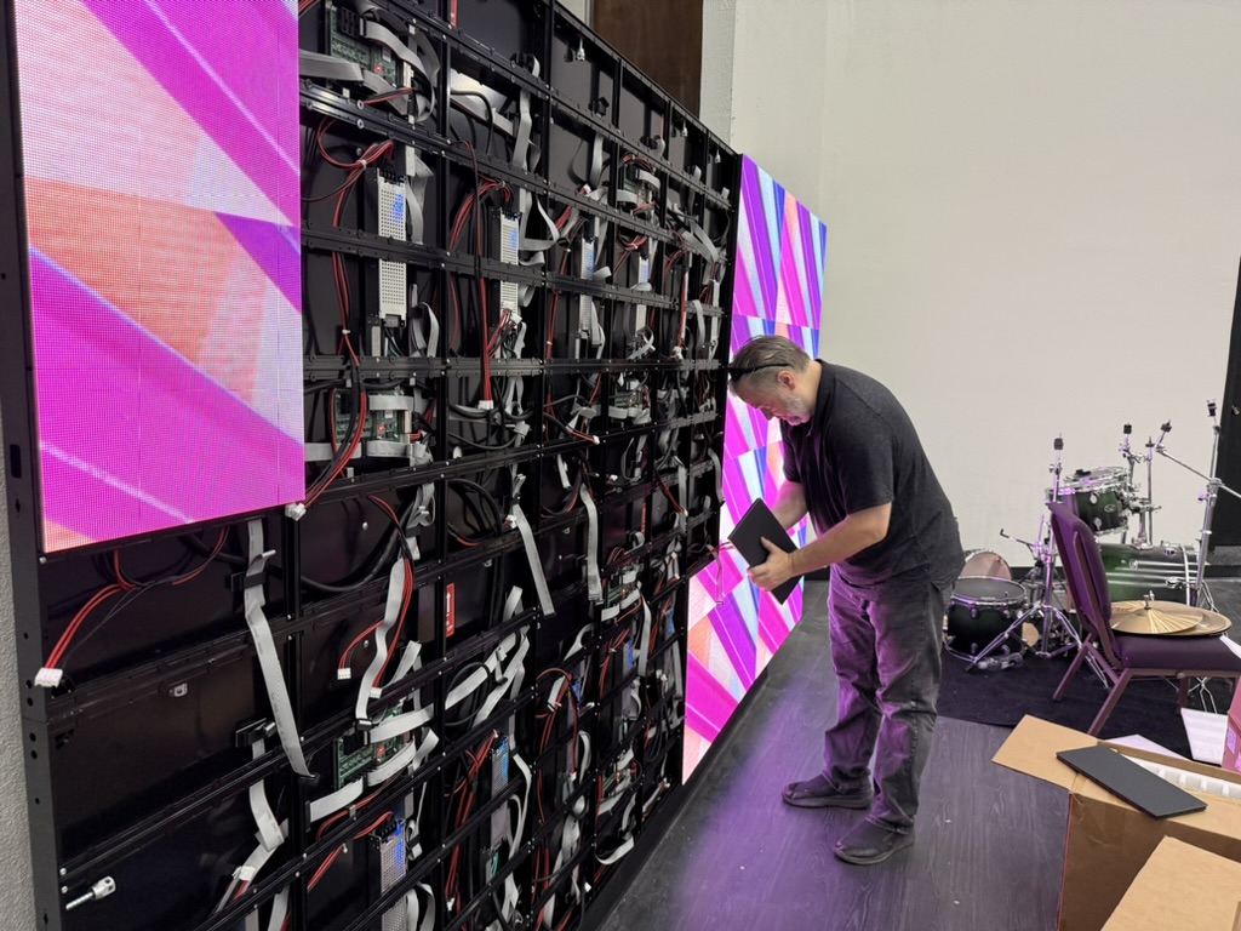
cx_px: 620
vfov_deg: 56.8
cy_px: 466
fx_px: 860
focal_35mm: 24
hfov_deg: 71.6
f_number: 1.78
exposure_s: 1/60
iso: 200
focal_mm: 6.76
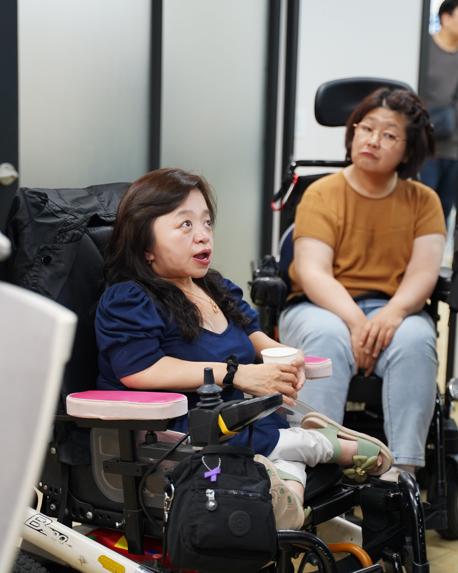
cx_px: 191
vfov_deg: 25.4
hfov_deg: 20.4
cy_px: 287
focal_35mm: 75
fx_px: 1271
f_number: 2.8
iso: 1000
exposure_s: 1/200
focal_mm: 53
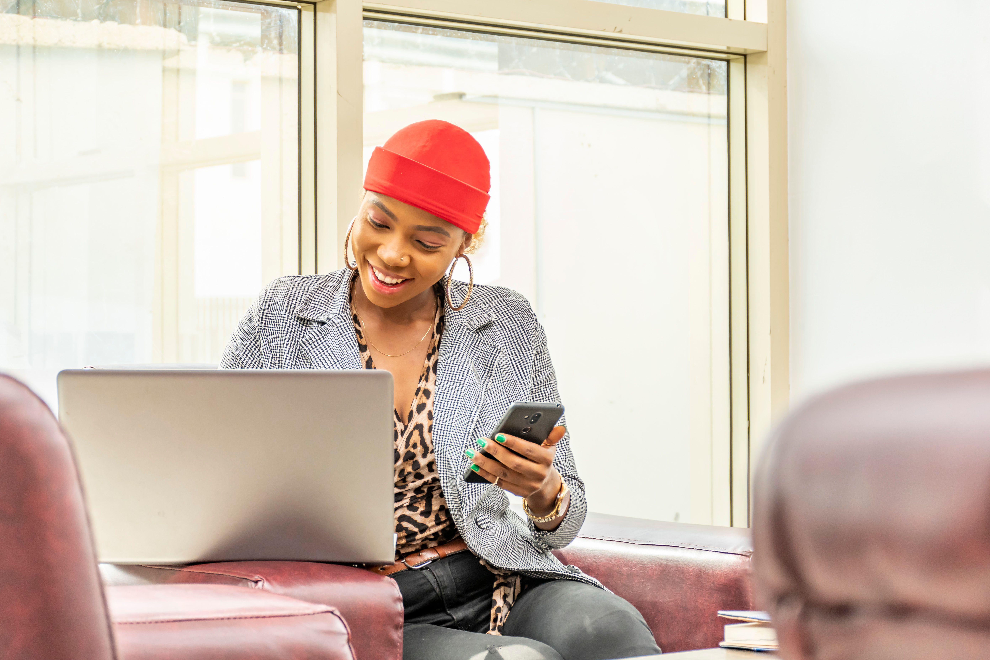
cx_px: 495
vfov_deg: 17.5
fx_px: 2145
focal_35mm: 78
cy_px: 330
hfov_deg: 26.0
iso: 400
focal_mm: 52
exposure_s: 1/100
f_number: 5.6
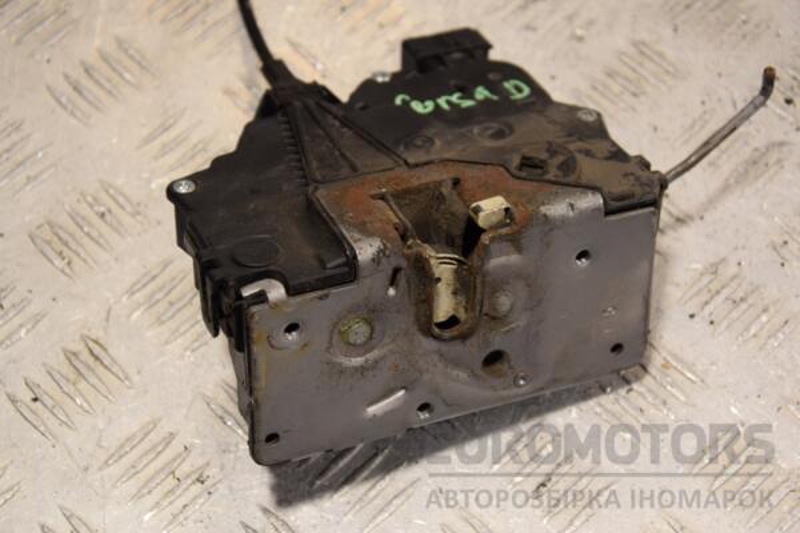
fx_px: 1933
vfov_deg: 15.7
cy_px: 266
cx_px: 400
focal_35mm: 87
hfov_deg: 23.4
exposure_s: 1/125
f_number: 5.6
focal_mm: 58
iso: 400
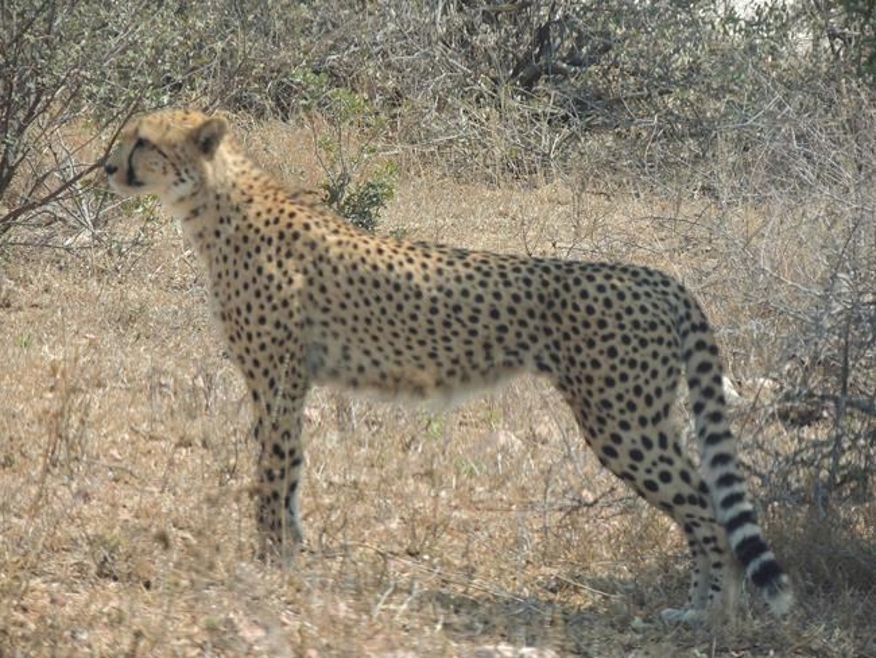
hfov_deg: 4.2
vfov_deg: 3.2
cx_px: 438
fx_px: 11898
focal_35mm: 470
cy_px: 329
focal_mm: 83.8
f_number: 4.9
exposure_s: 1/800
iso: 360
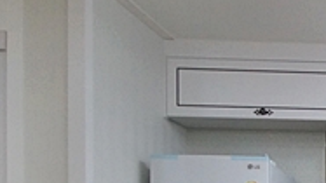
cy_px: 251
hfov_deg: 24.4
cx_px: 490
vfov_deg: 16.7
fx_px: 579
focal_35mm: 67
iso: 800
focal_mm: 10
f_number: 3.5
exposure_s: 1/160
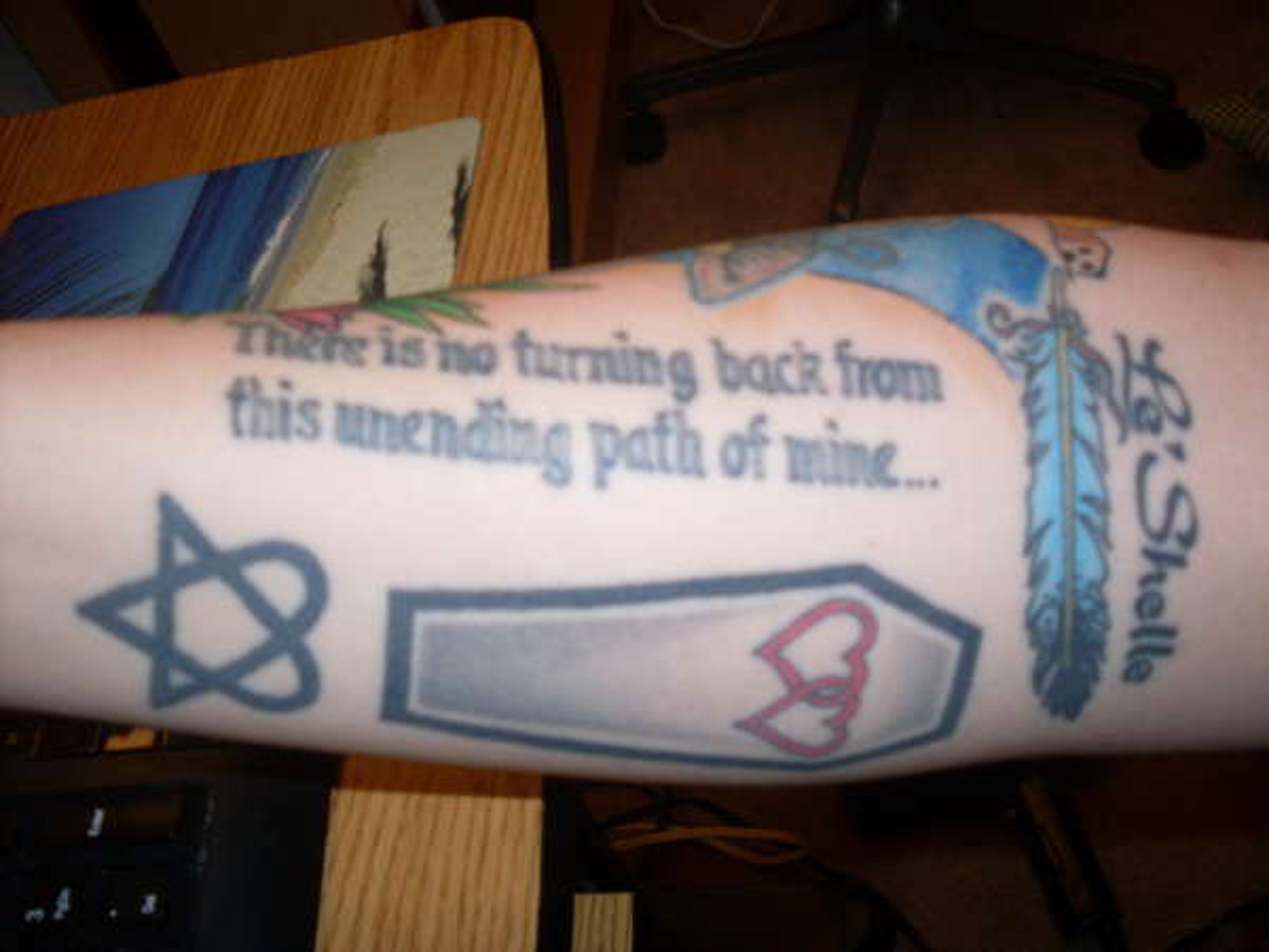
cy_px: 476
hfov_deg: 49.0
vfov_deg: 37.7
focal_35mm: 38
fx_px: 1393
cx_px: 634
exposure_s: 1/45
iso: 100
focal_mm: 6.3
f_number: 2.8
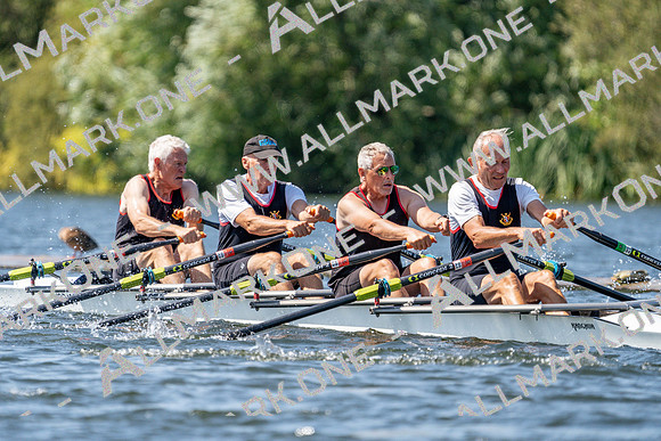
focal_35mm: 489
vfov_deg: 2.8
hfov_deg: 4.2
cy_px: 220
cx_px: 330
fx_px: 8980
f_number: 6.3
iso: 500
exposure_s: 1/2000
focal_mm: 489
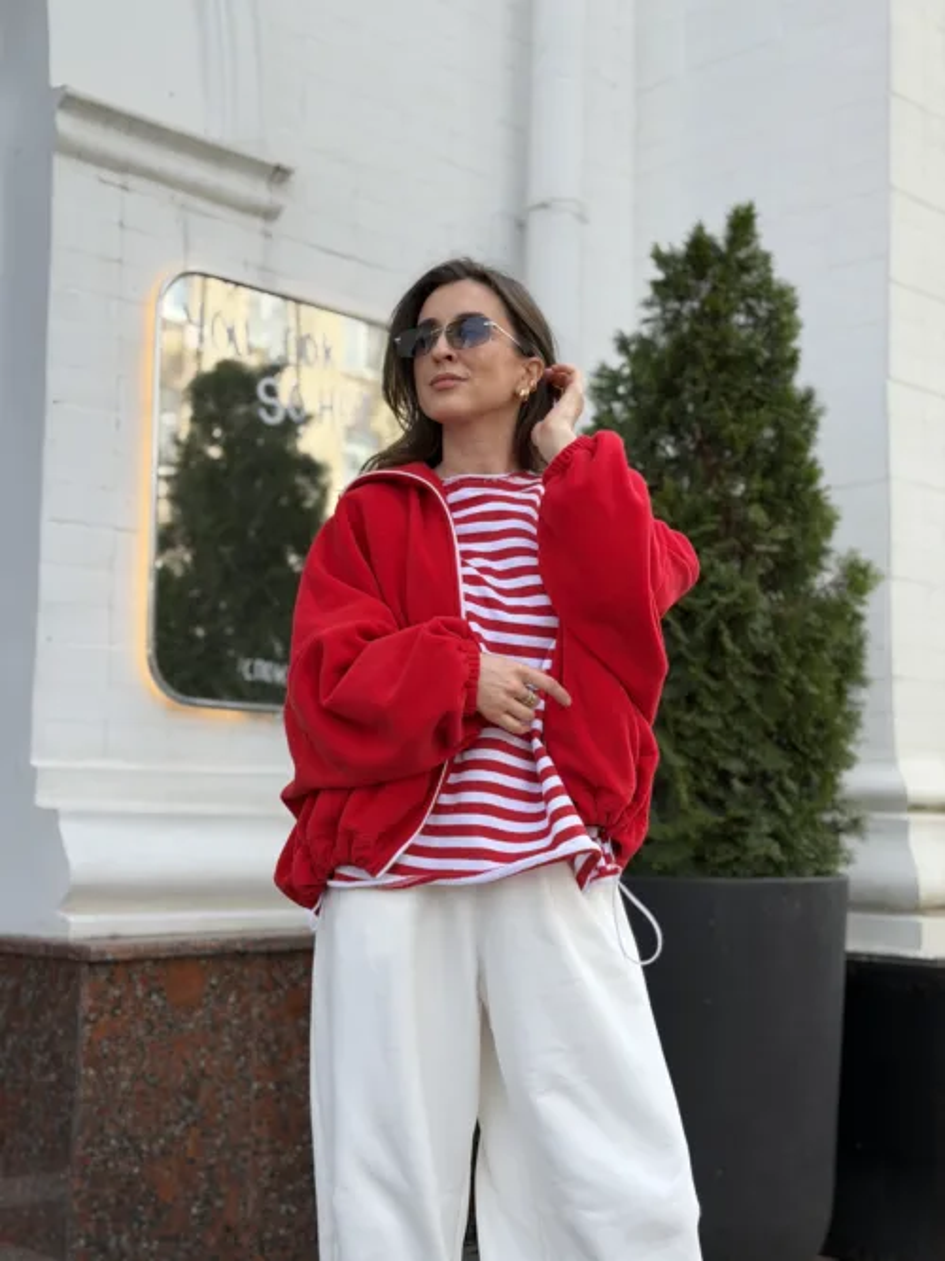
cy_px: 630
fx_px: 1748
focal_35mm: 48
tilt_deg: +6.3
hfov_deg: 30.3
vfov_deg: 39.7
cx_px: 472
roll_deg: -0.9
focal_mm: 6.76
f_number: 1.78
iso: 64
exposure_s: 1/1203
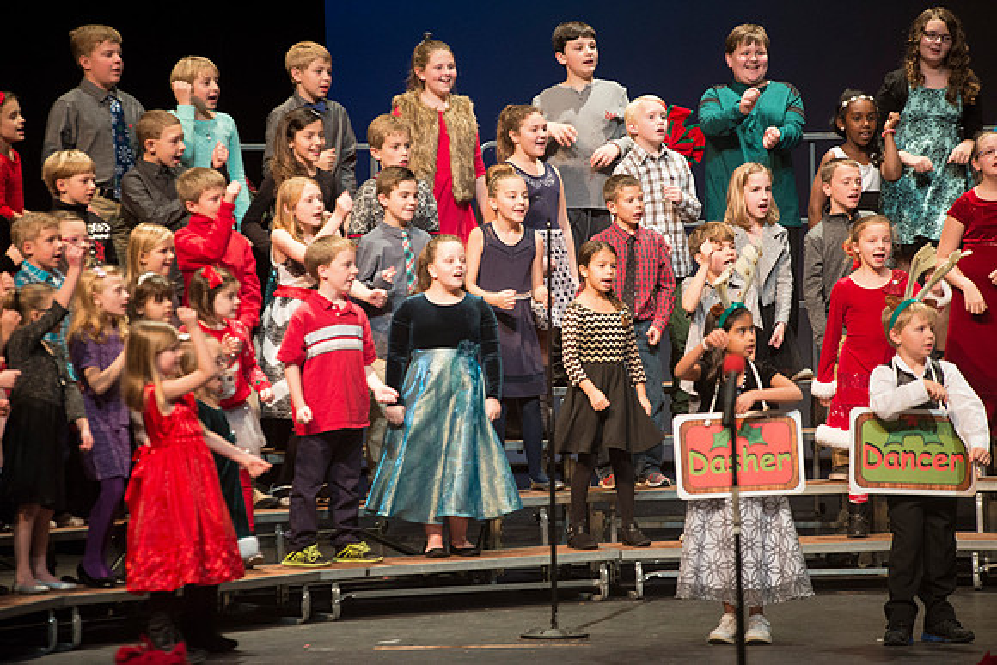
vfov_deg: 6.9
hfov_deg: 10.3
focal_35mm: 200
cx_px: 498
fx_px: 5540
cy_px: 332
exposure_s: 1/200
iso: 2500
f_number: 2.8
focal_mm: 200
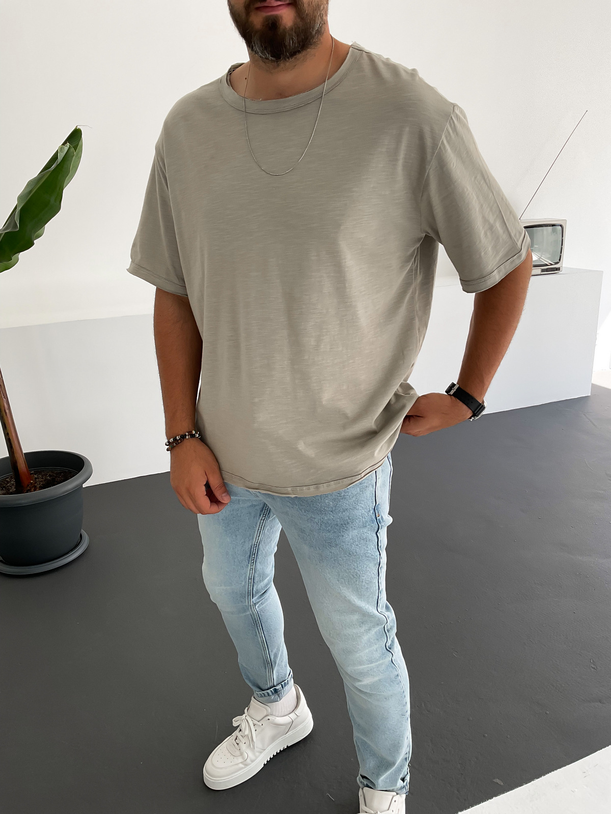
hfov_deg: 48.2
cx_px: 306
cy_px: 407
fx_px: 682
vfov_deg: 61.7
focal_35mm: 29
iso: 20
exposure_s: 1/120
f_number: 1.8
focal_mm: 3
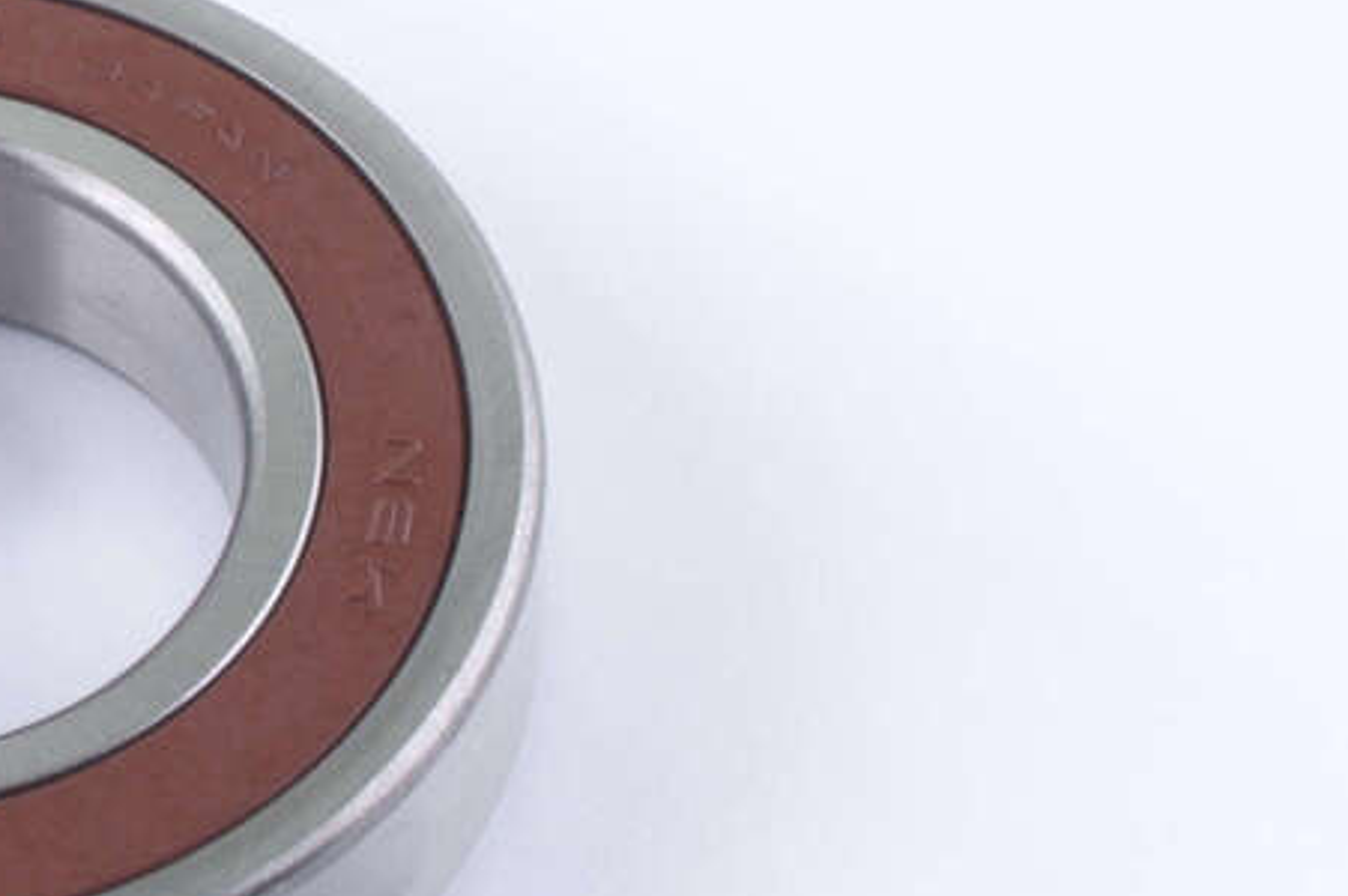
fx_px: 8531
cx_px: -807
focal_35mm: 228
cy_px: -63
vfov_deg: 6.0
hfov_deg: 8.8
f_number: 16
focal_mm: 32
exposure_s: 1/125
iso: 100
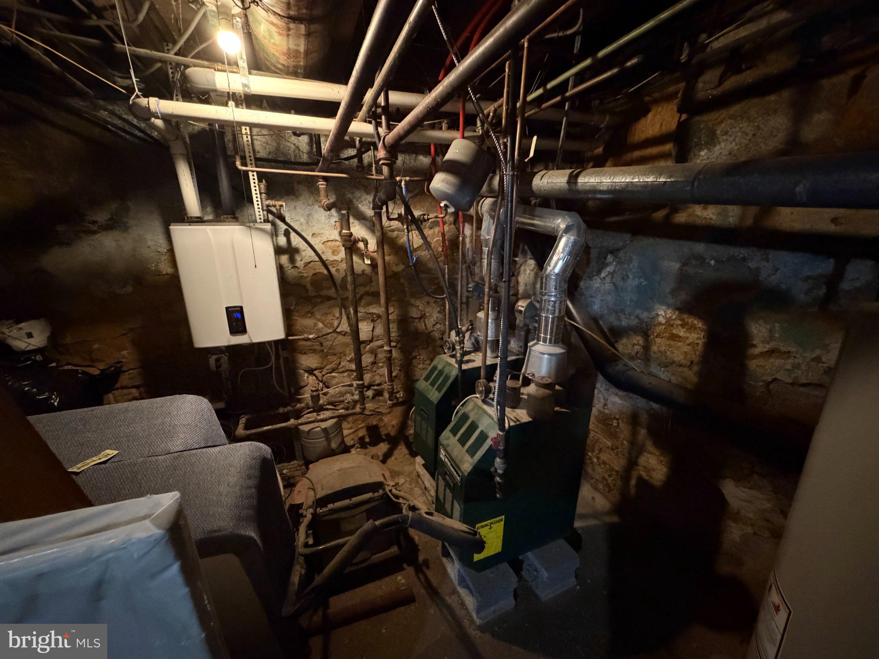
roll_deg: +1.3
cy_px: 330
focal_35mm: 14
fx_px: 356
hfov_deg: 102.1
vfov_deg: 85.7
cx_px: 440
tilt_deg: -15.3
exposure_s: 1/30
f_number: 2.2
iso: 2000
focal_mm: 2.22
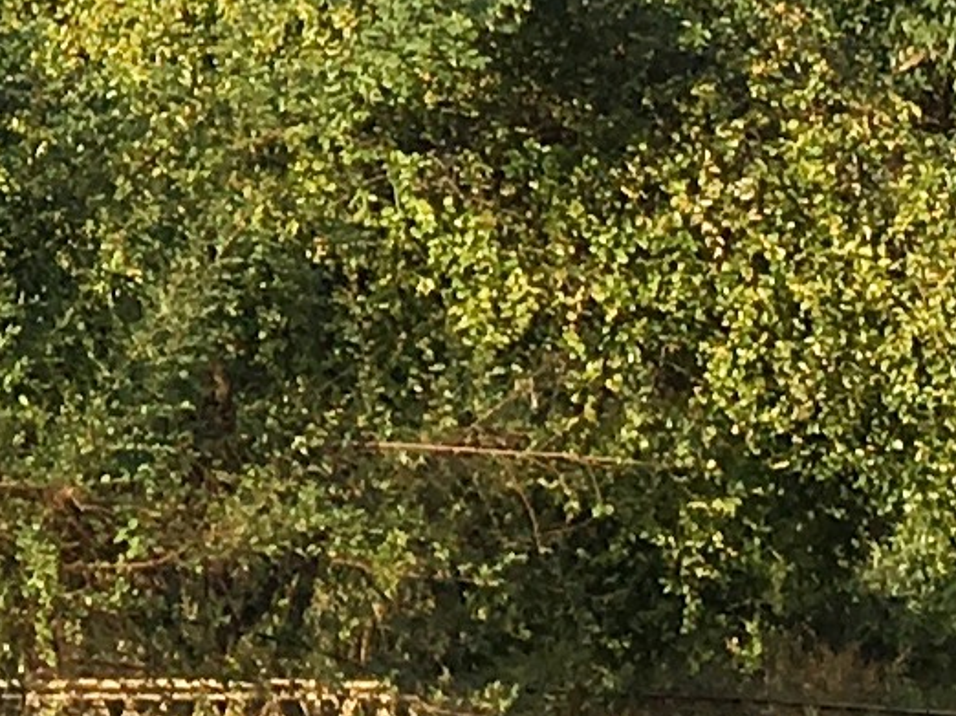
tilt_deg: +7.7
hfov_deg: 8.3
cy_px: -300
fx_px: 6183
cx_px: -1154
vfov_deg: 6.6
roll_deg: -1.9
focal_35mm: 224
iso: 25
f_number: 2.2
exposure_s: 1/801
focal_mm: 4.15
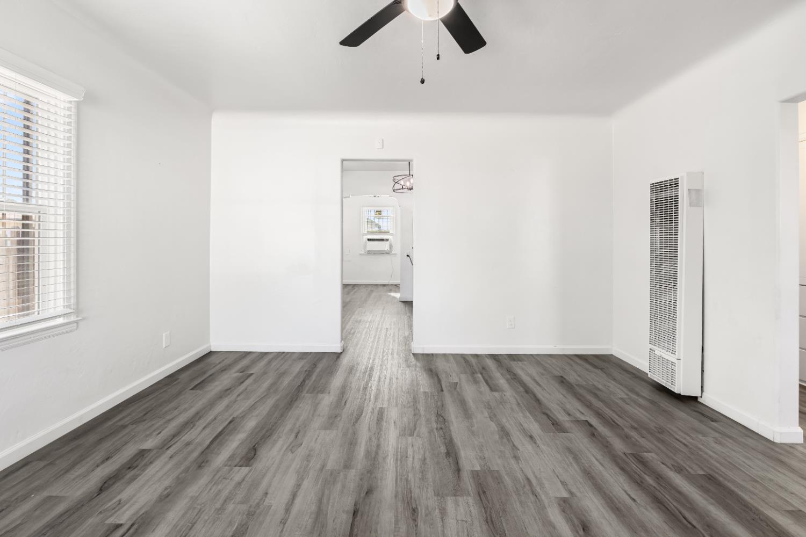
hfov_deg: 95.0
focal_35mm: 16
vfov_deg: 72.1
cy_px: 268
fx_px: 369
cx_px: 403
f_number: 8
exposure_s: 1/4
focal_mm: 11
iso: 100
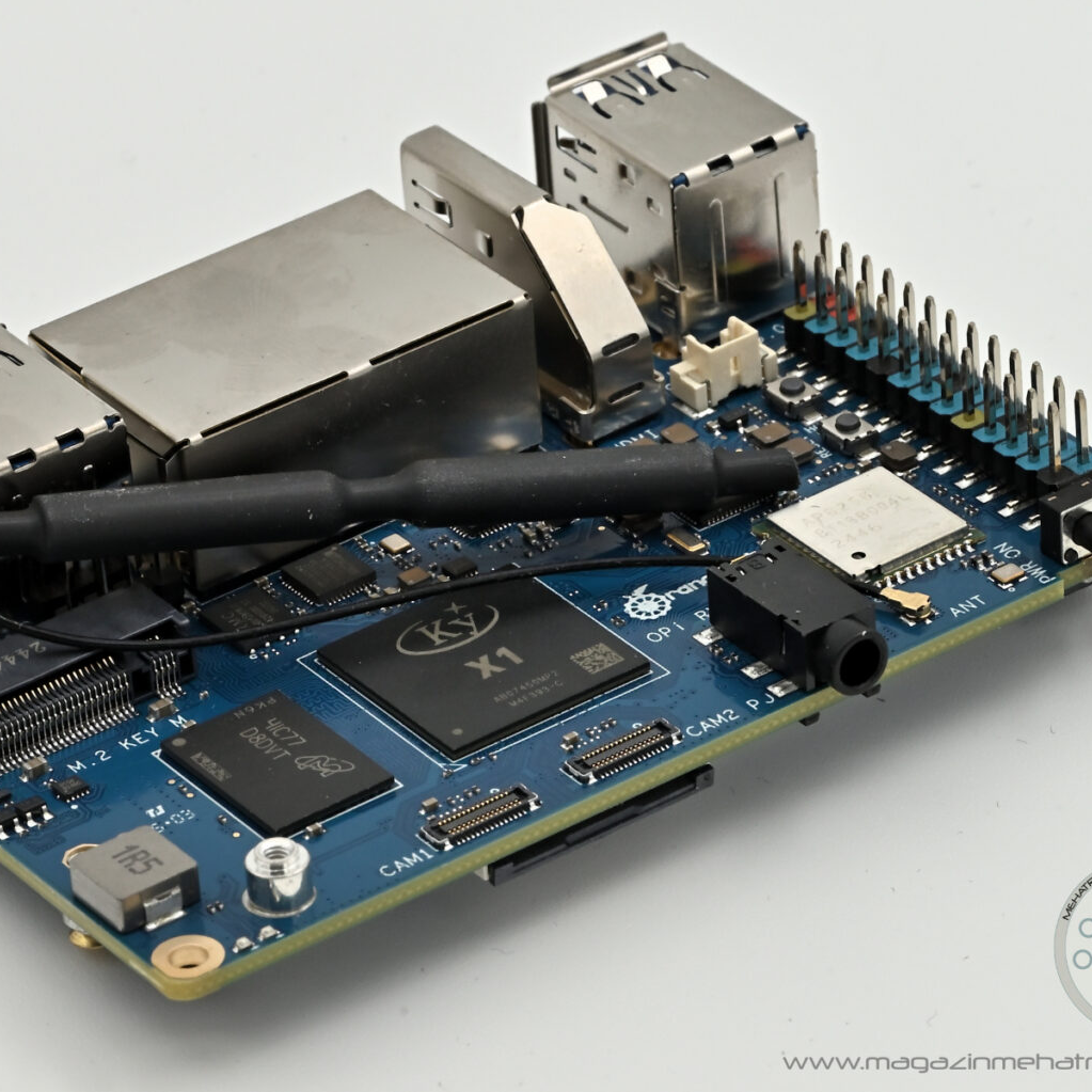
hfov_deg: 13.0
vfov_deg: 13.0
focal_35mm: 134
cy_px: 545
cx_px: 438
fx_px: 4783
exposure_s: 1/60
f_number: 22
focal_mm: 105
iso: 800
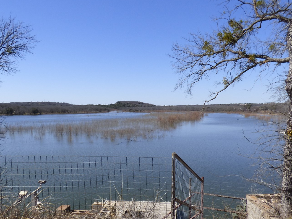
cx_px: 135
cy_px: 129
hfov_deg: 56.7
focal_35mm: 32
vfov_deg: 44.0
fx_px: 270
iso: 100
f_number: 2.8
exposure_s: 1/2000
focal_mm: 3.58
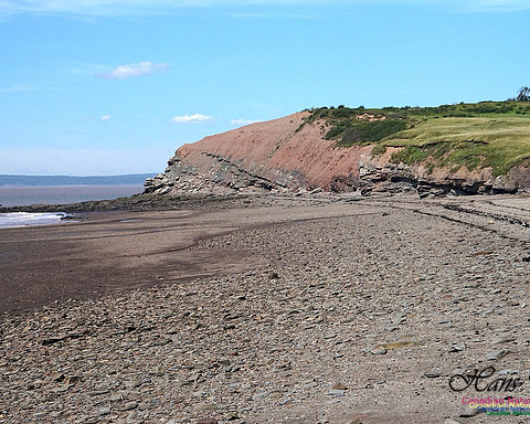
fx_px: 1468
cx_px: 275
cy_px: 213
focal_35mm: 94
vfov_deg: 16.4
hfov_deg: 20.5
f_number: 11
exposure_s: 1/2000
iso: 800
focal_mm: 55
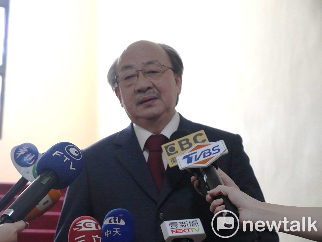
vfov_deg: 21.0
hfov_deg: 27.8
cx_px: 161
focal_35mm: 70
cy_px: 121
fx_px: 651
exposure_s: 1/160
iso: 3200
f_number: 3.5
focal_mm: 35
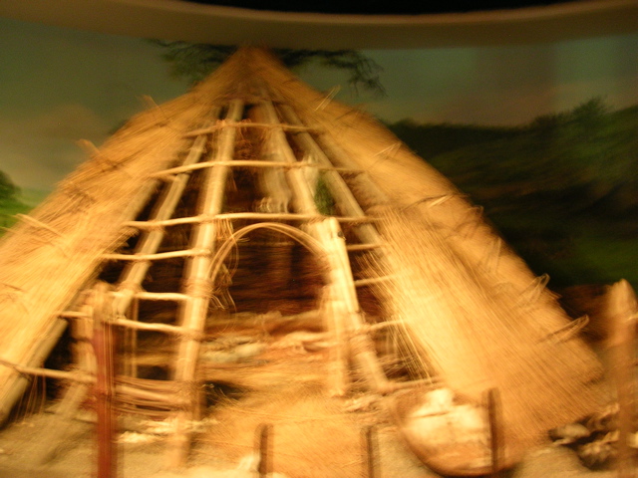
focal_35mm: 38
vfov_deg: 37.7
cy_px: 239
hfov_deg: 49.0
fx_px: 700
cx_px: 319
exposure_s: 1.39
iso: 100
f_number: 2.8
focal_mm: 5.8
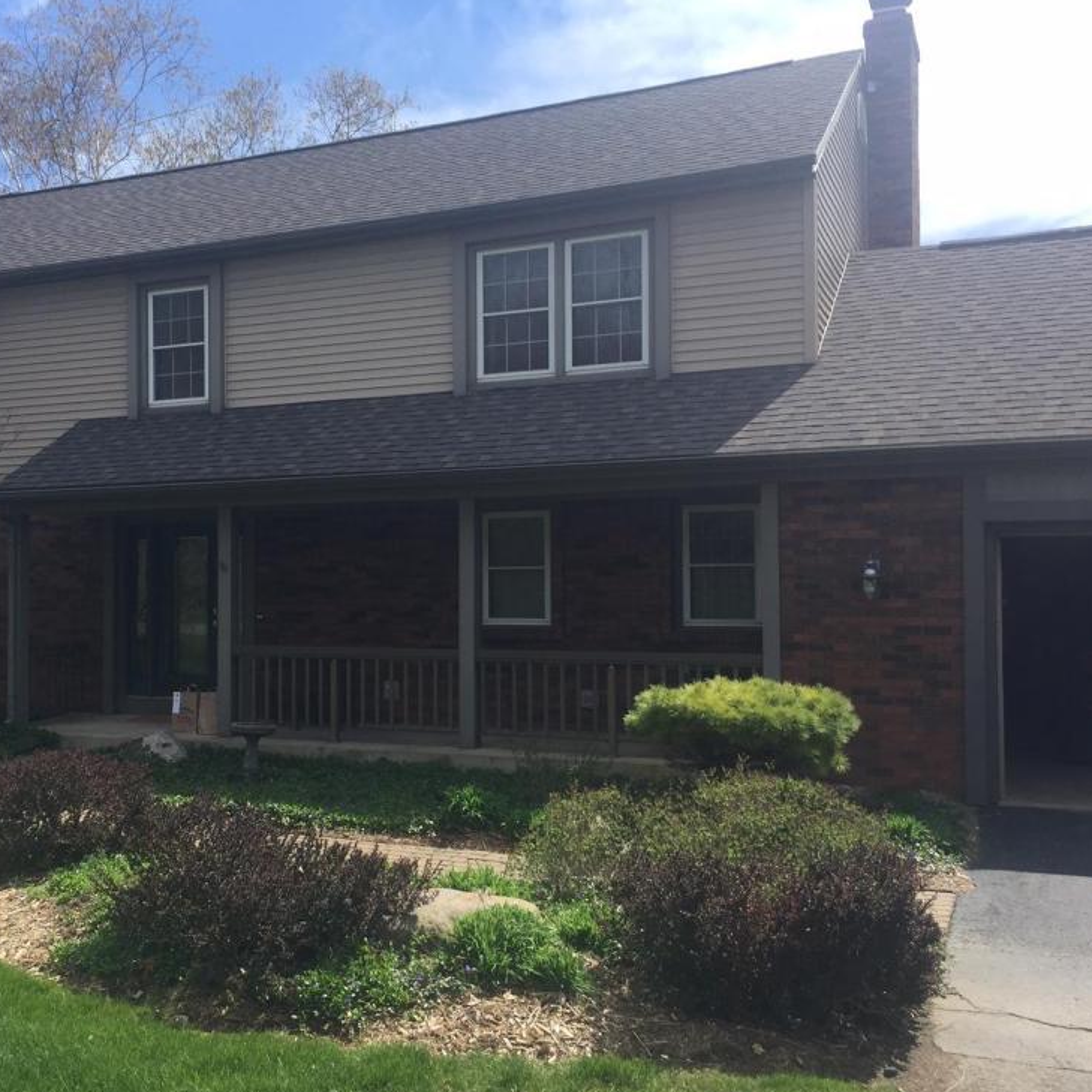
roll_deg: +0.1
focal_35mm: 36
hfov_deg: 45.6
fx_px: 1285
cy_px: 563
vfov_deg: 46.0
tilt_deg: -0.9
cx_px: 392
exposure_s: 1/1464
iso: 32
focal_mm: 4.15
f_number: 2.2
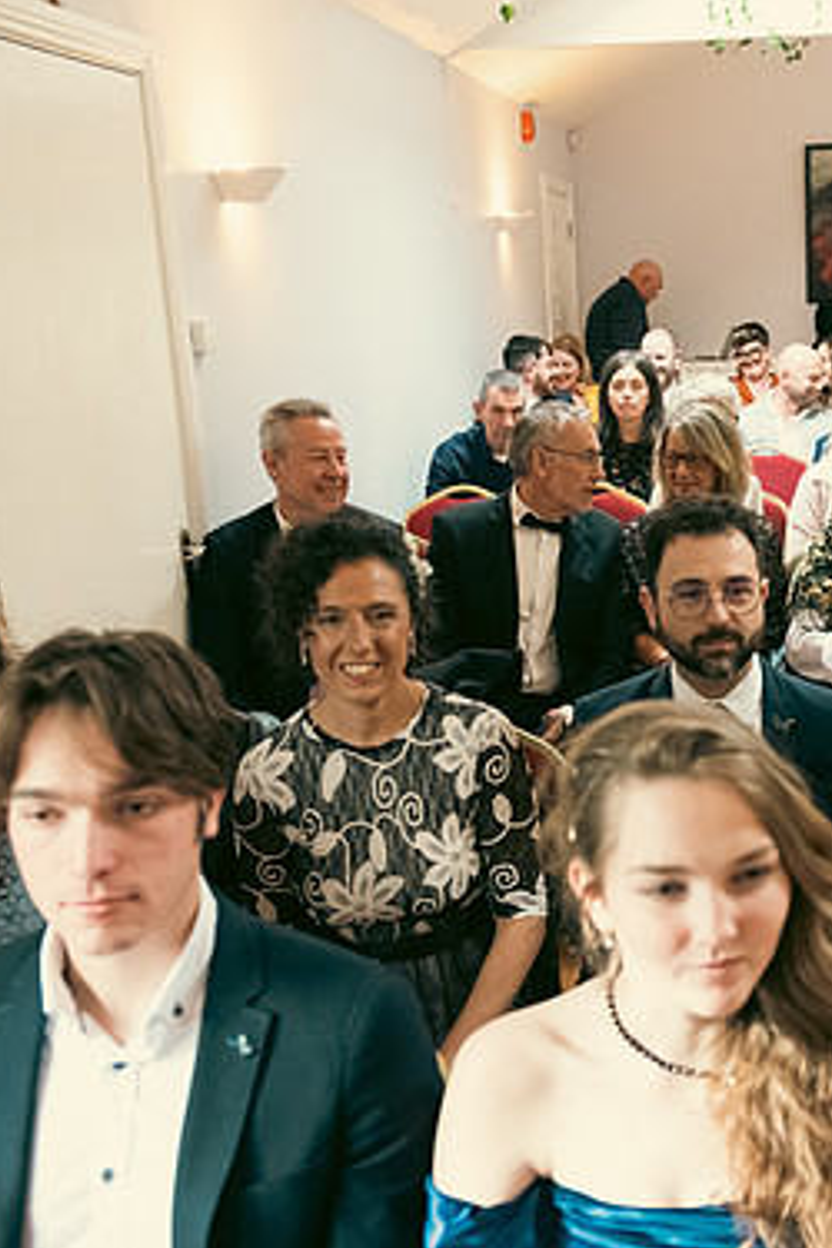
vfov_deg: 49.5
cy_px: 641
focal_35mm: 39
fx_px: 1352
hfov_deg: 33.1
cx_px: 679
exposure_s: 1/160
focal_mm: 24
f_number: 3.5
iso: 1600
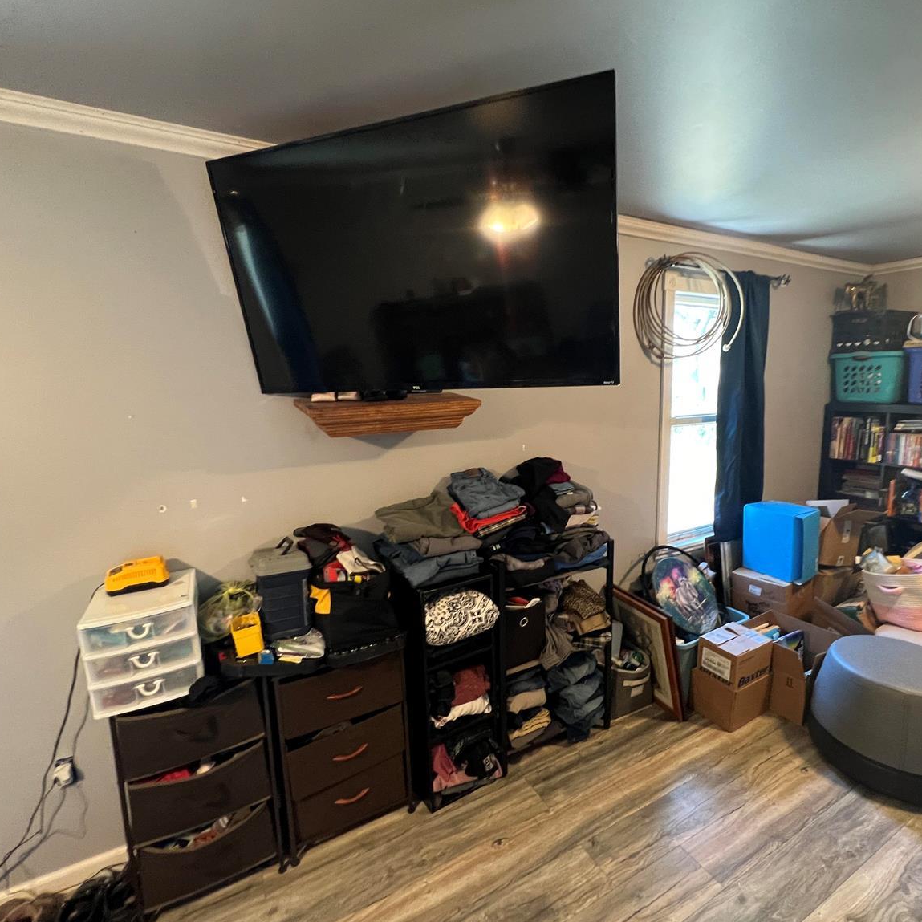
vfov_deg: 87.4
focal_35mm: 16
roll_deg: -1.3
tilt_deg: -5.3
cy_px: 466
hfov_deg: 87.0
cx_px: 516
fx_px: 482
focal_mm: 1.57
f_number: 1.8
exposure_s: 1/60
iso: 320
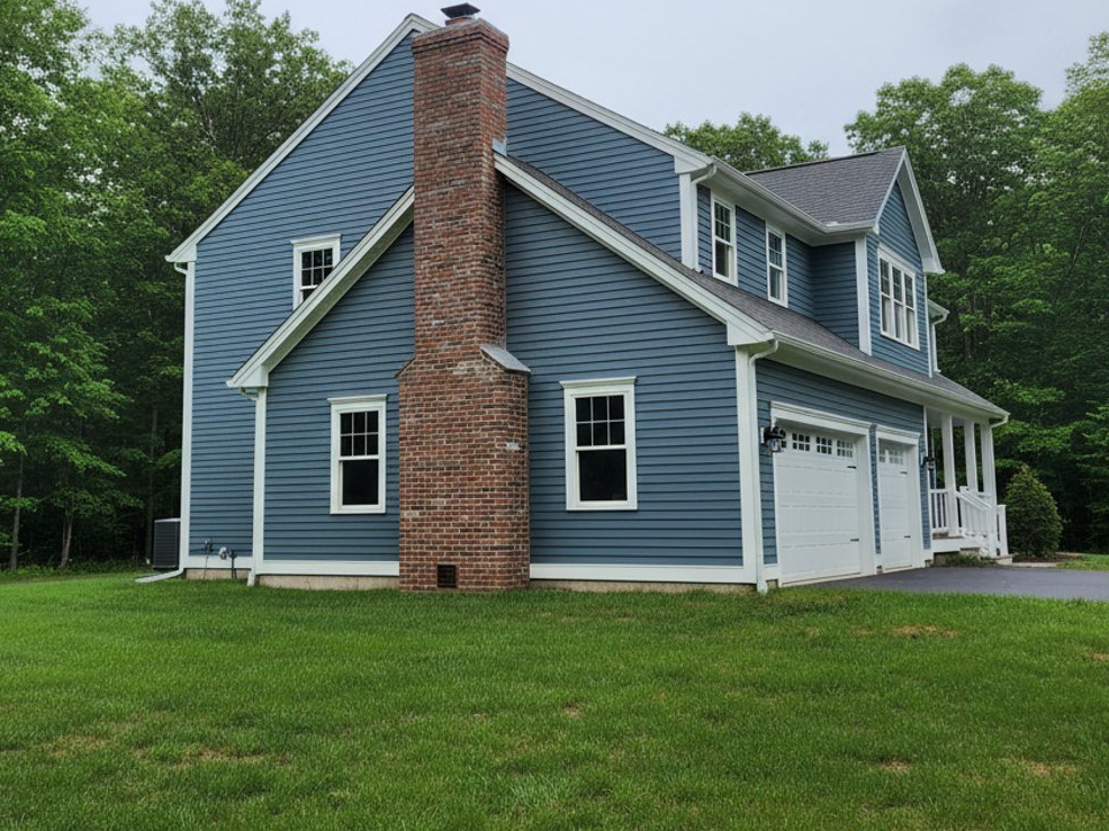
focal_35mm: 28
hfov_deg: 63.1
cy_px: 349
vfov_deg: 49.5
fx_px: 897
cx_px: 471
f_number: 1.8
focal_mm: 6.4
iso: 832
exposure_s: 1/350
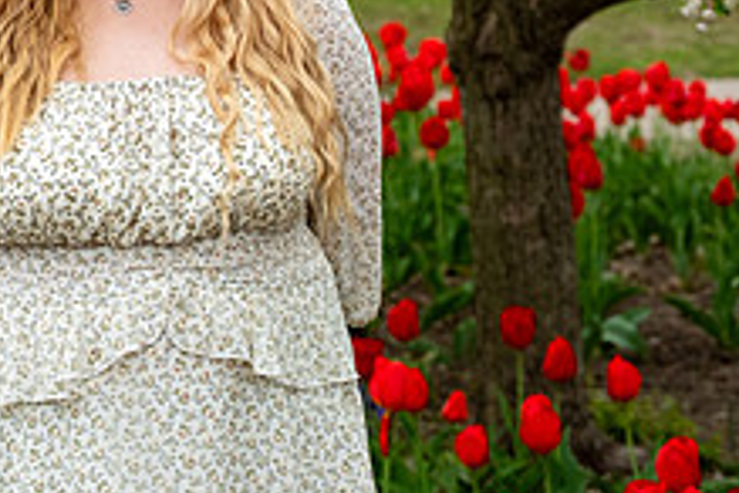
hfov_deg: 10.2
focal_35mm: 199
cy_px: -59
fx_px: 4085
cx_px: -84
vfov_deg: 6.9
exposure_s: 1/400
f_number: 4
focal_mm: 50
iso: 250
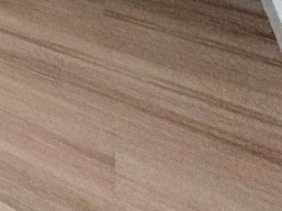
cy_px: -329
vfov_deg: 13.3
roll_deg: -0.1
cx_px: -446
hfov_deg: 13.9
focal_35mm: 73
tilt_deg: +0.1
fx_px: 594
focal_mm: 2.22
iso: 200
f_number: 2.2
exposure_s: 1/60
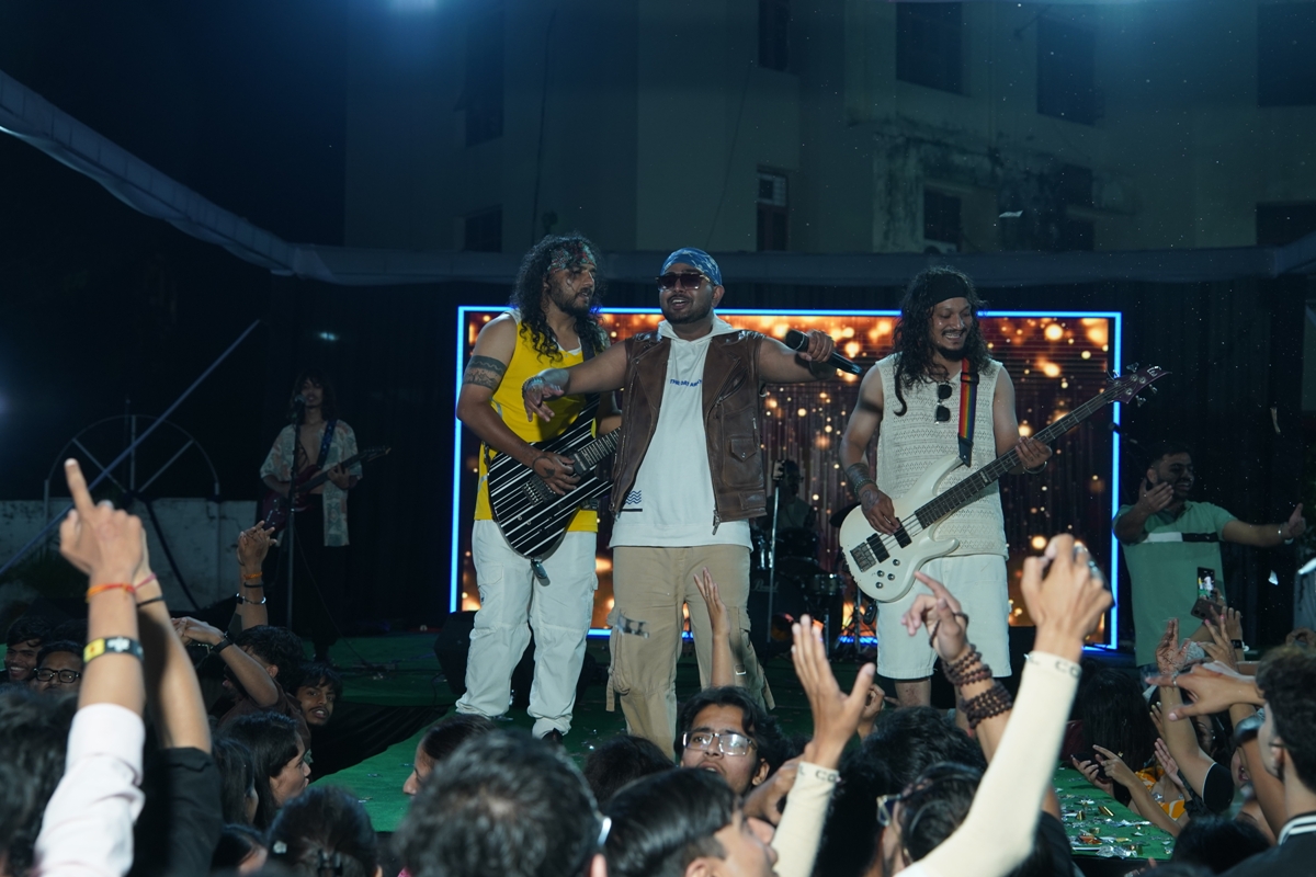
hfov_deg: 39.6
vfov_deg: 27.0
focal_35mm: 50
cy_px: 438
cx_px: 658
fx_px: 1828
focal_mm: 50
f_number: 4.5
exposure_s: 1/125
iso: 1000
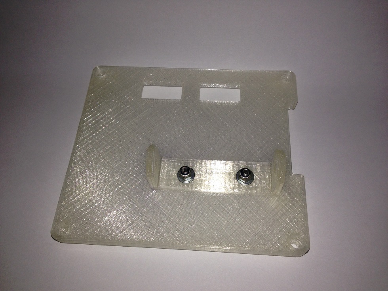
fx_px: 370
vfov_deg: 42.9
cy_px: 146
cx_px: 194
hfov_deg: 55.4
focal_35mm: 33
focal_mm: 4.12
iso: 50
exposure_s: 1/279
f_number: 2.4
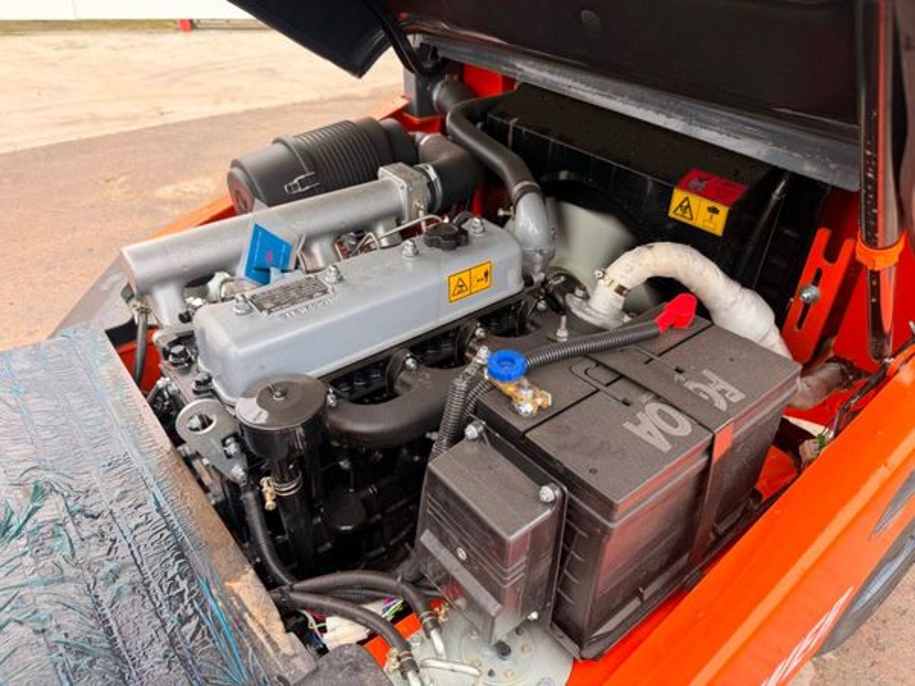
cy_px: 343
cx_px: 458
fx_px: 634
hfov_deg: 71.6
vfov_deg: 56.8
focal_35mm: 24
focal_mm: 6.76
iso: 64
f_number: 1.78
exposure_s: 1/288
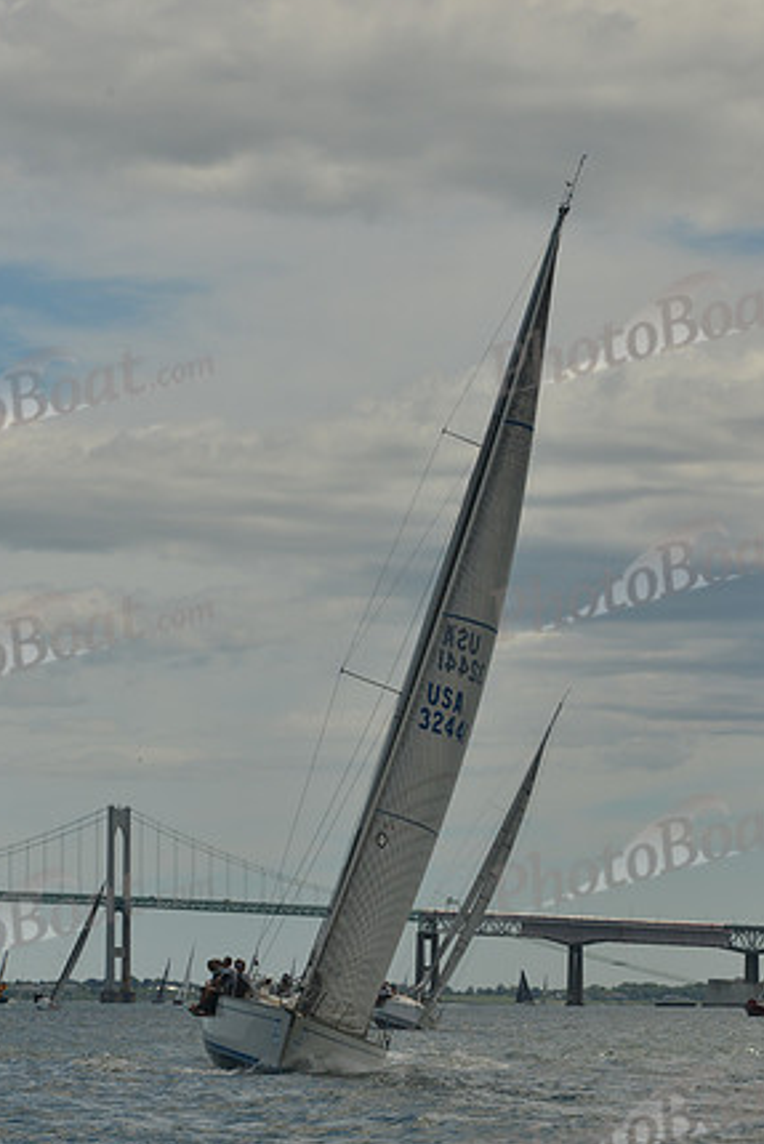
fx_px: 4803
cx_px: 353
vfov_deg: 13.6
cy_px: 750
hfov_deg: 9.1
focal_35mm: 151
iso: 400
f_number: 11
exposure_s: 1/800
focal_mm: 112
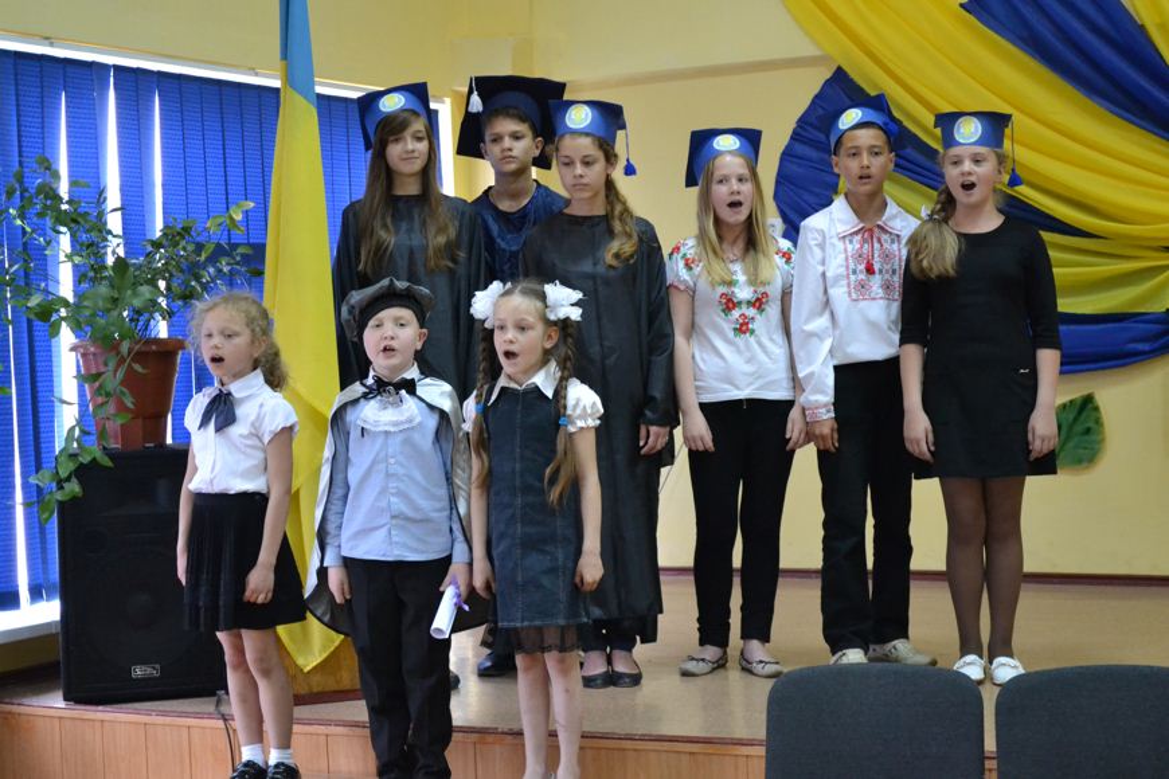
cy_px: 390
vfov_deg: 20.6
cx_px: 584
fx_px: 2143
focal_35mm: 66
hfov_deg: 30.5
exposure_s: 1/30
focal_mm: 44
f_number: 5.3
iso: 3200
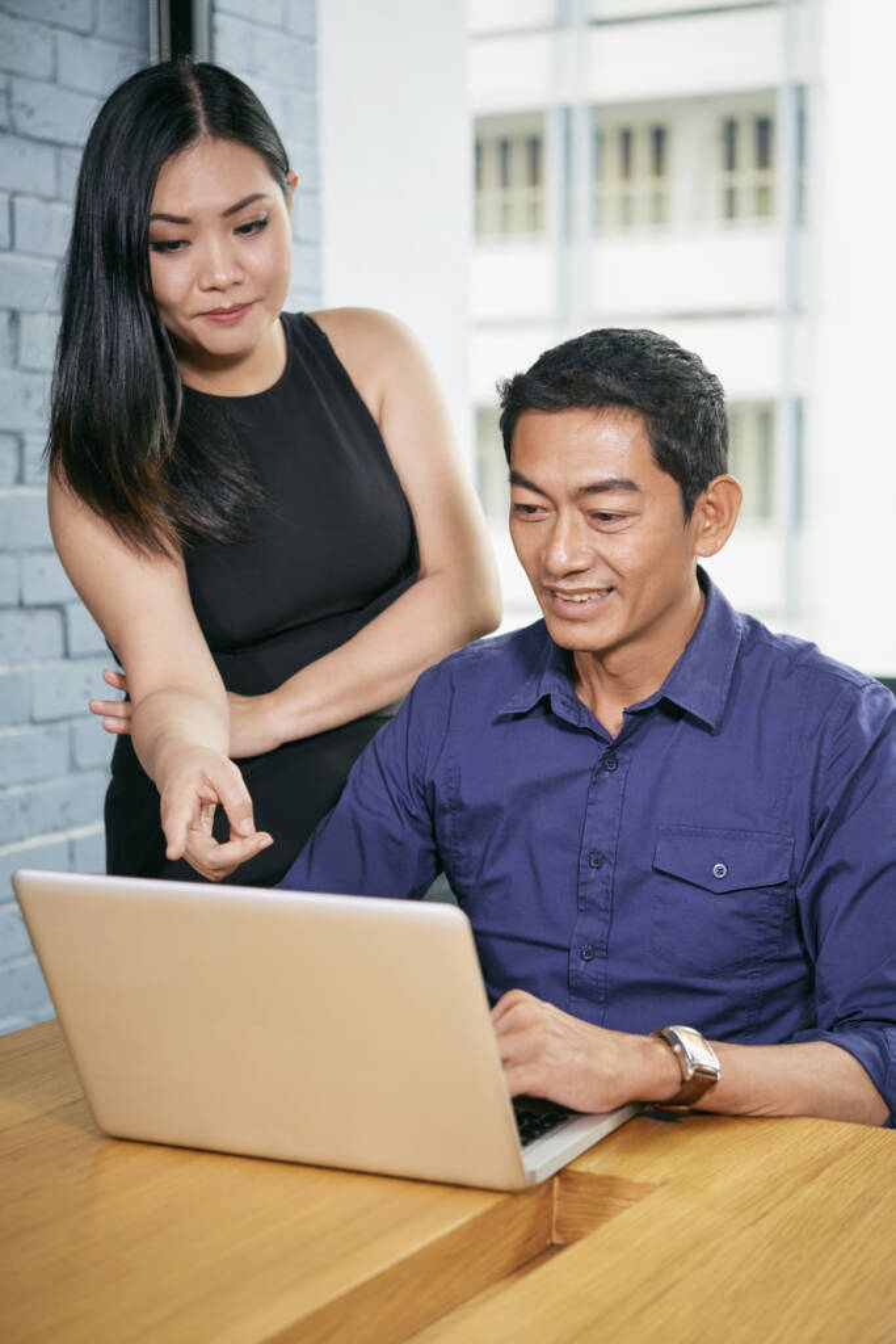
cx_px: 448
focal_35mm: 60
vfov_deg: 33.4
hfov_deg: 22.6
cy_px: 672
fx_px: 2239
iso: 320
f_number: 3.5
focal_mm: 60
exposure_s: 1/125
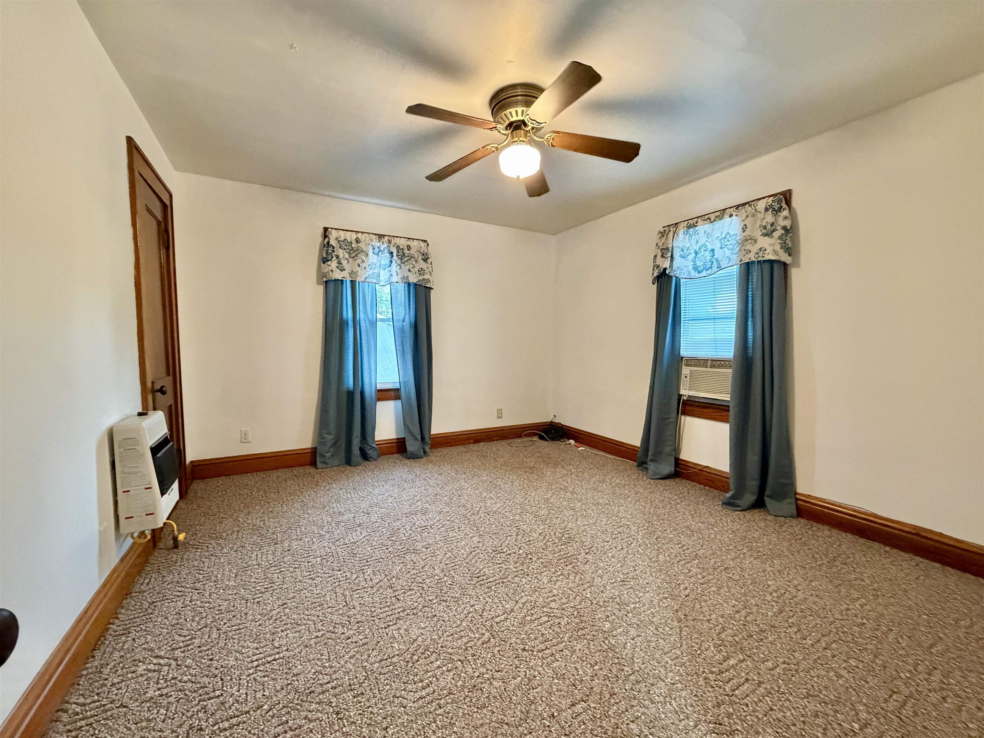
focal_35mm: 14
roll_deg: -0.3
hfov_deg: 102.1
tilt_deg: -3.9
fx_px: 398
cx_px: 492
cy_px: 369
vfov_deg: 85.7
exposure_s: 1/60
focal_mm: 2.22
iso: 640
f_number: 2.2
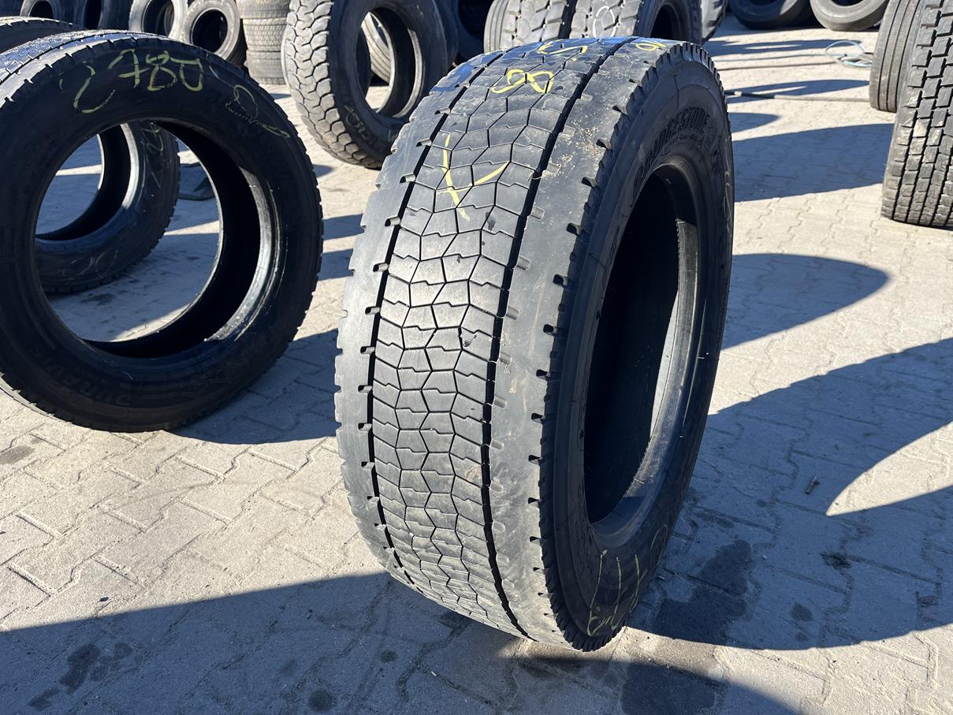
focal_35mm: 26
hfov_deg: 67.3
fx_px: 716
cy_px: 358
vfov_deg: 53.1
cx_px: 476
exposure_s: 1/864
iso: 50
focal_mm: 5.1
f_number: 1.6
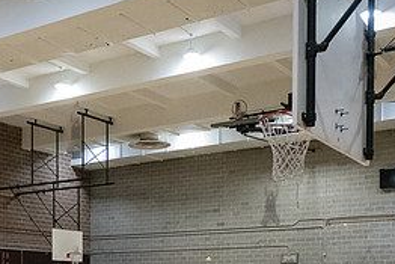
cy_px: 308
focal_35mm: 61
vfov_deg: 20.9
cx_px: 106
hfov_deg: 32.3
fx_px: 670
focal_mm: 24
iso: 8000
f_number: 3.5
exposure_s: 1/400
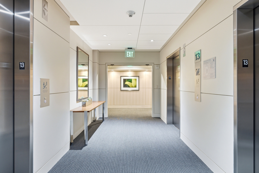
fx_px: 127
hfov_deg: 90.9
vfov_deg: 68.4
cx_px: 130
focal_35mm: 18
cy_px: 86
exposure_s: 1/250
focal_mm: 17.7
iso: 1600
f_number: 5.6
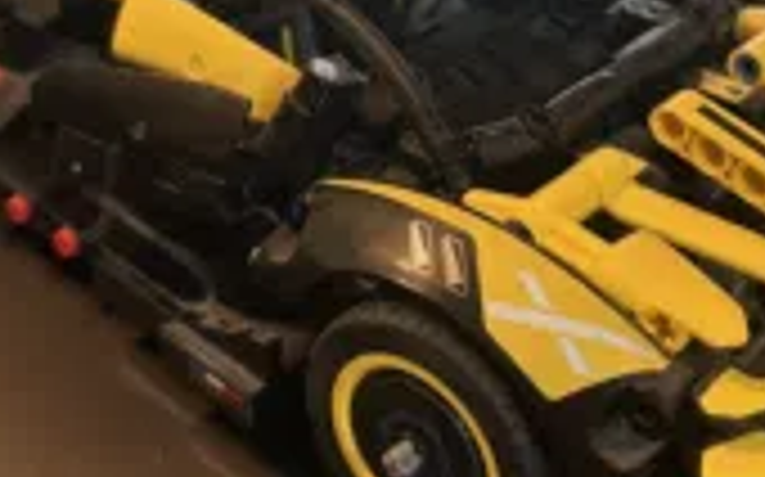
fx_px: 1250
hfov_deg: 33.9
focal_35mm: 60
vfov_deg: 21.0
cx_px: 450
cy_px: 14
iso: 250
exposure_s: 1/50
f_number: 1.78
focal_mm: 6.86
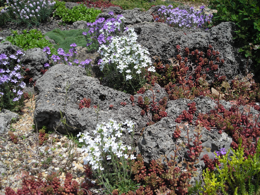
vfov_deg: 37.7
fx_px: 285
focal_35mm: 38
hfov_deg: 49.0
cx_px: 130
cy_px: 98
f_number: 6.4
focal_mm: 6.3
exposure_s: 1/226
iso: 50
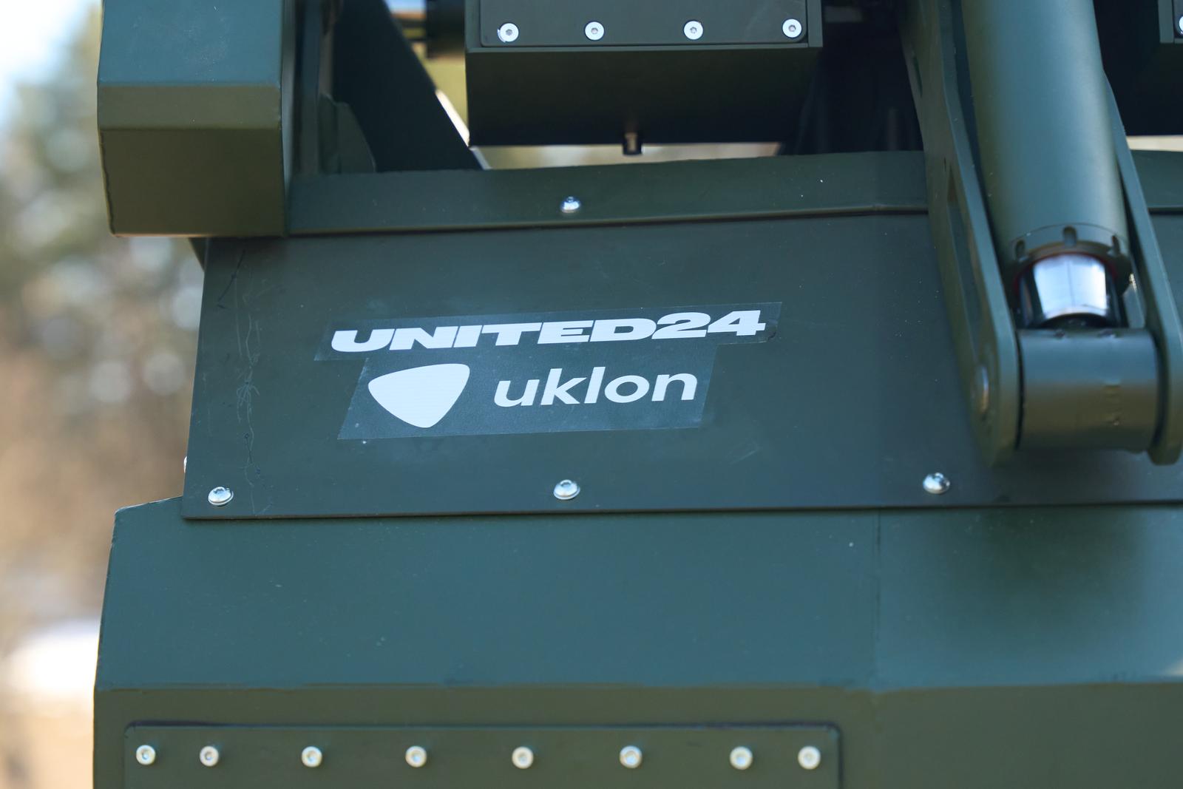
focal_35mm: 70
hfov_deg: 28.8
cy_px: 394
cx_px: 592
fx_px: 2300
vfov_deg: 19.5
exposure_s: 1/800
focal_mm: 70
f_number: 4
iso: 1250
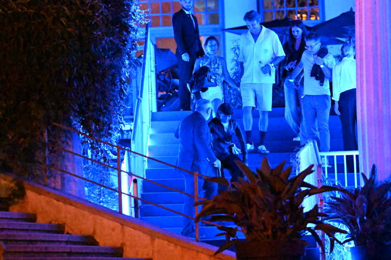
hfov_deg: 8.1
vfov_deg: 5.4
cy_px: 130
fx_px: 2769
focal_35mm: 255
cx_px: 196
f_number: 2.8
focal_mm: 170
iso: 51200
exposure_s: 1/125
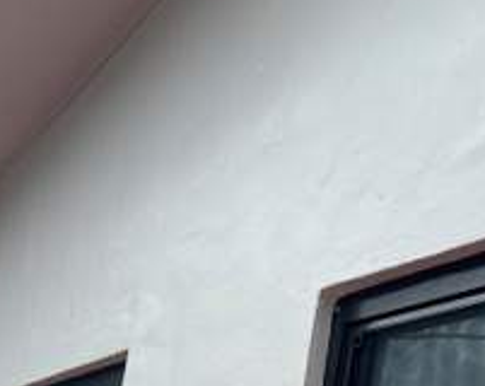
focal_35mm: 81
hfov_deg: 22.5
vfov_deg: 16.7
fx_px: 1160
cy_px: 618
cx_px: -27
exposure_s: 1/3356
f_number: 1.5
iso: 50
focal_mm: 5.7
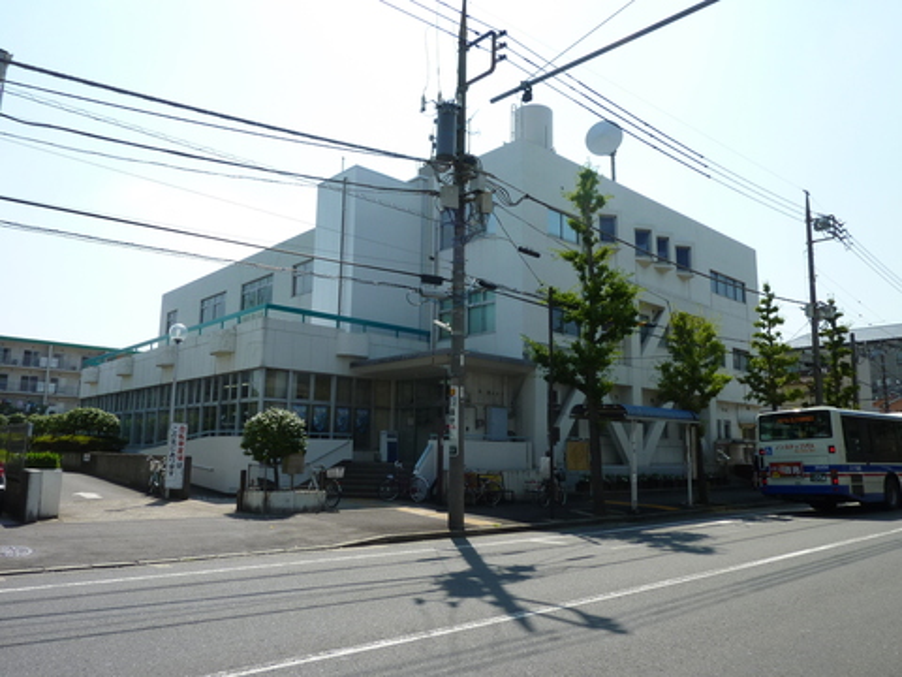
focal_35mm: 25
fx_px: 651
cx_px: 451
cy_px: 338
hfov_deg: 69.4
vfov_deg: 54.9
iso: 80
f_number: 4.5
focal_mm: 4.1
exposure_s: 1/400
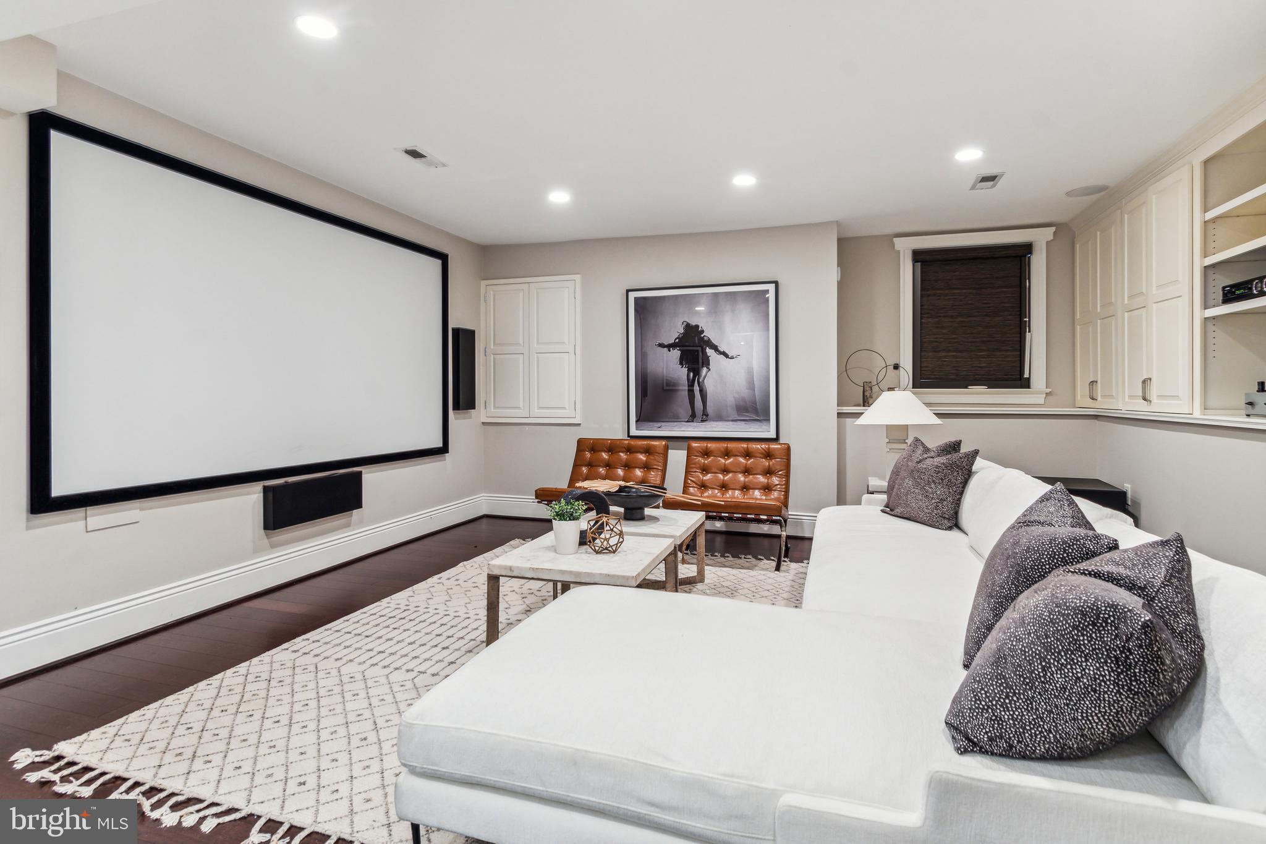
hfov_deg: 93.3
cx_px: 633
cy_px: 422
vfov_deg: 70.4
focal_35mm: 17
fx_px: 598
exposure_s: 1
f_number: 10
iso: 200
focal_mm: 11.5
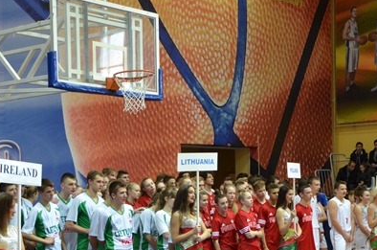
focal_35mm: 78
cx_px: 157
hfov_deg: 26.0
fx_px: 815
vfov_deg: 17.3
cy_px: 199
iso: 1600
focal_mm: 32
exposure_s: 1/100
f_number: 5
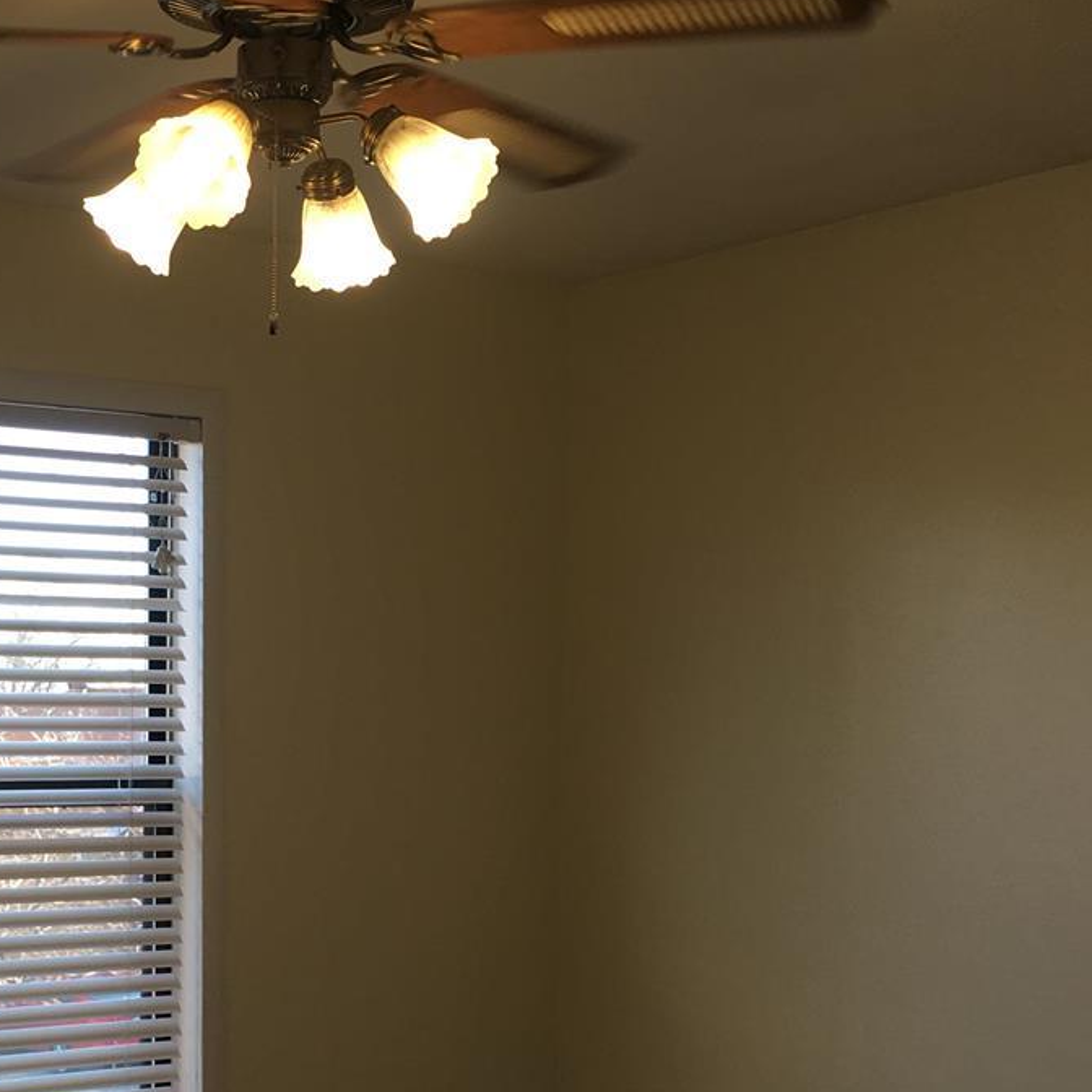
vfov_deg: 27.7
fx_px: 2177
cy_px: 835
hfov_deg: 27.8
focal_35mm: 61
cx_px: 288
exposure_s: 1/60
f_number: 2.2
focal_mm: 4.15
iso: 25
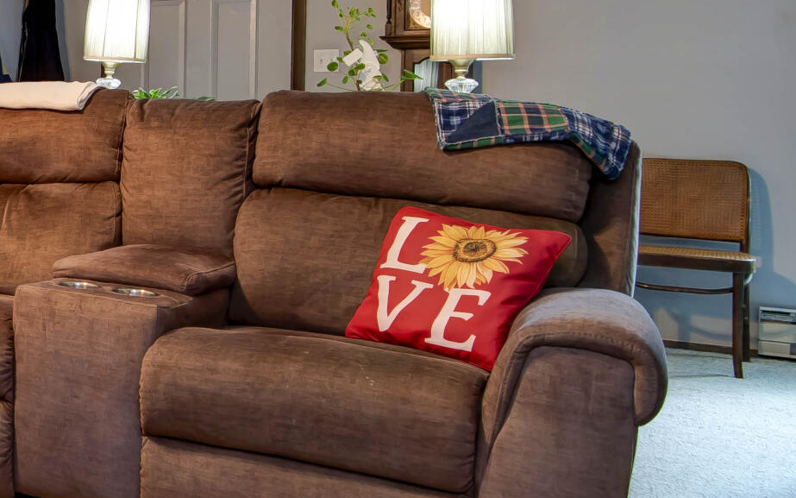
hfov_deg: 29.0
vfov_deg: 24.2
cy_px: 148
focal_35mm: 53
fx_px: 1150
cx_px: -300
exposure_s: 1/6
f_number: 6.7
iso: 200
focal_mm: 16
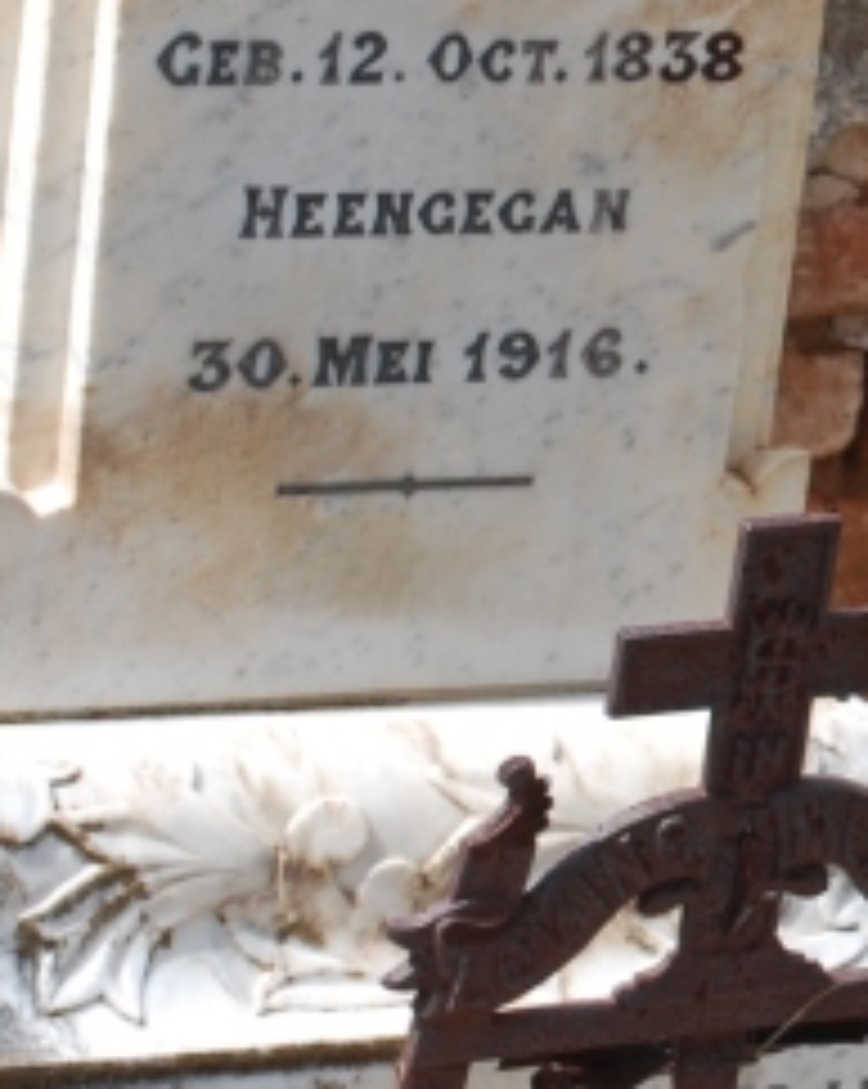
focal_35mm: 239
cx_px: 1489
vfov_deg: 8.1
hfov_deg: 6.3
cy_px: 137
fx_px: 7689
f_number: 7.1
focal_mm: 40
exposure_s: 1/200
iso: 100
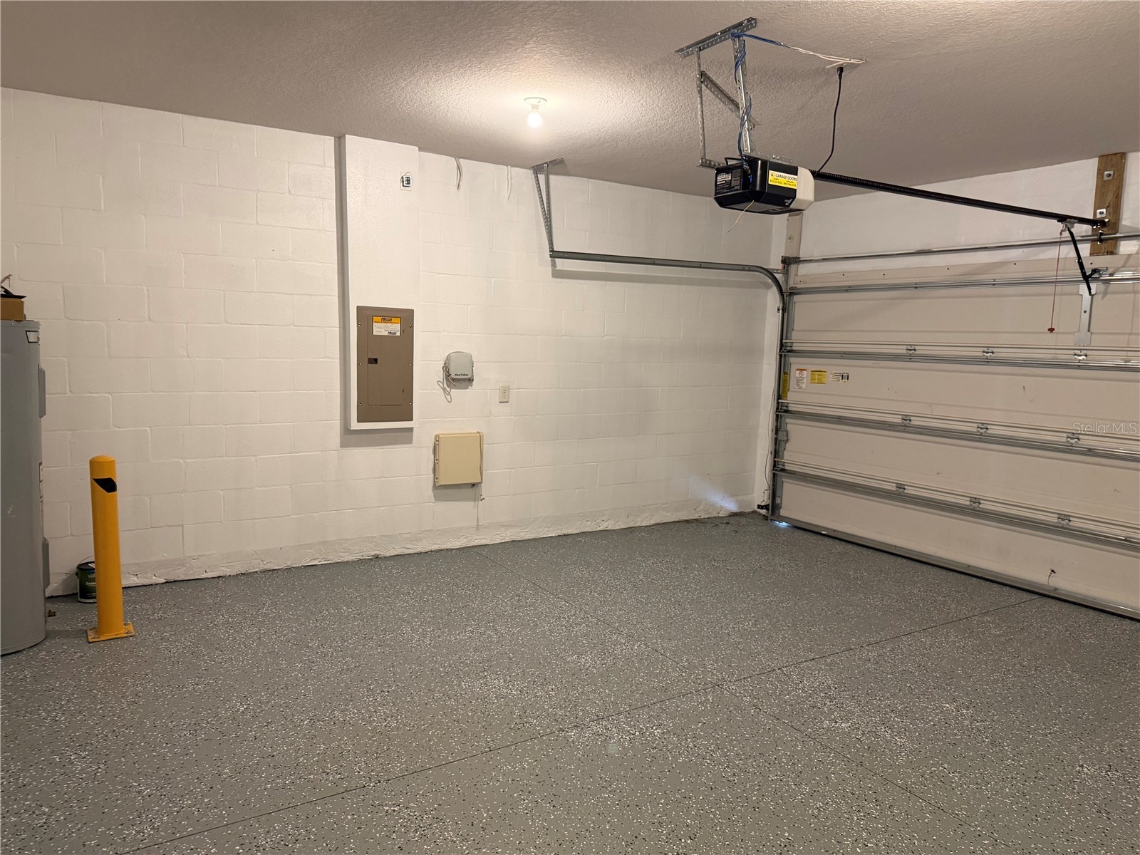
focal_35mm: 24
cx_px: 570
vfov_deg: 56.8
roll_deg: -0.9
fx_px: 790
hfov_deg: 71.6
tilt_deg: -7.2
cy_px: 428
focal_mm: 6.76
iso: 320
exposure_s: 1/60
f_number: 1.78
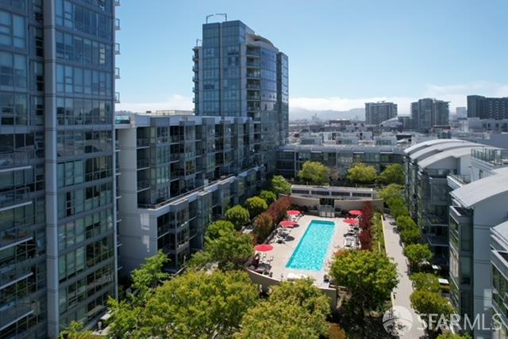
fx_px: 311
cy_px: 170
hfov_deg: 78.5
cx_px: 254
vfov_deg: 57.3
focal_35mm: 22
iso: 100
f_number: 2.8
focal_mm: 8.38
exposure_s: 1/2000
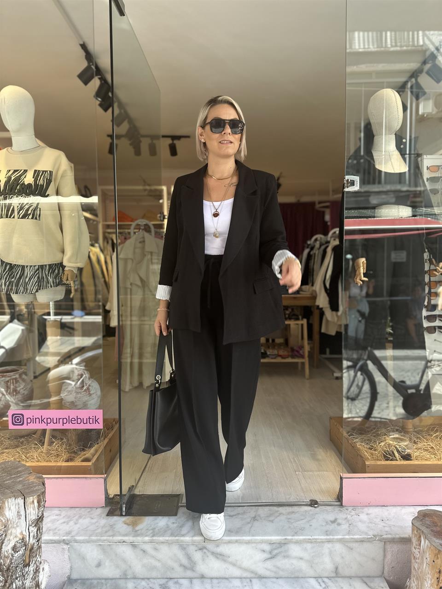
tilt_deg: -5.7
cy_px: 294
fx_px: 409
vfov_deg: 71.6
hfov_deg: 56.8
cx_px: 221
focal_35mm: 24
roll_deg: +0.5
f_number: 1.78
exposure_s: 1/142
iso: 64
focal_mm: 6.86
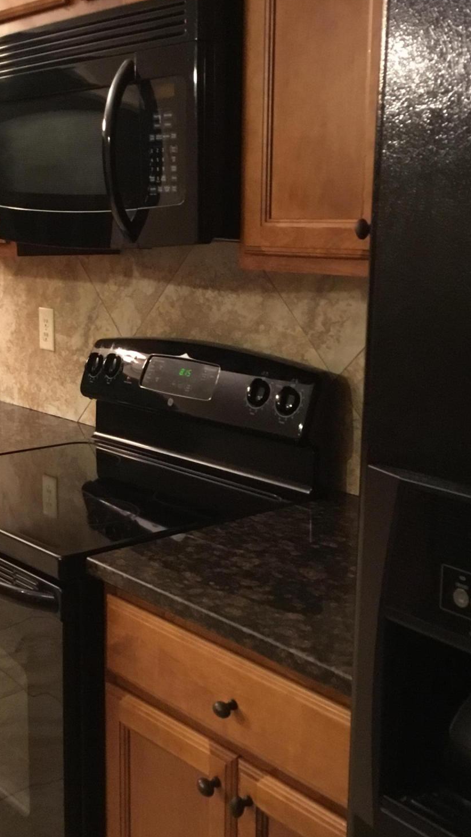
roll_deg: +0.9
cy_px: 407
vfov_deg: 44.6
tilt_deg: -10.4
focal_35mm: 46
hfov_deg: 26.0
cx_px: 205
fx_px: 1021
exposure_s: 1/15
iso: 400
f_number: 2.4
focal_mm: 3.3
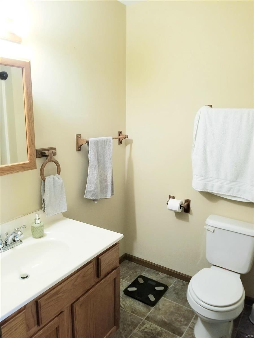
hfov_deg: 53.1
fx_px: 254
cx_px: 127
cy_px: 169
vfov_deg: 67.3
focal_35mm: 26
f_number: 1.7
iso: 250
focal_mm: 4.25
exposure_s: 1/30
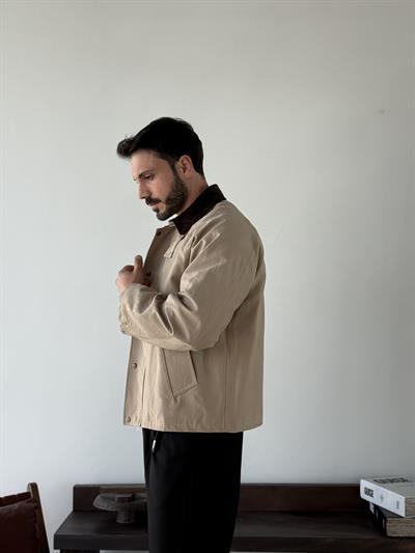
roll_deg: -0.2
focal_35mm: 48
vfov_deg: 39.6
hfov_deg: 30.3
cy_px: 276
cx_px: 208
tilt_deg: +2.4
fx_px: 767
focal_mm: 6.76
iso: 64
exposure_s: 1/322
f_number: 1.78
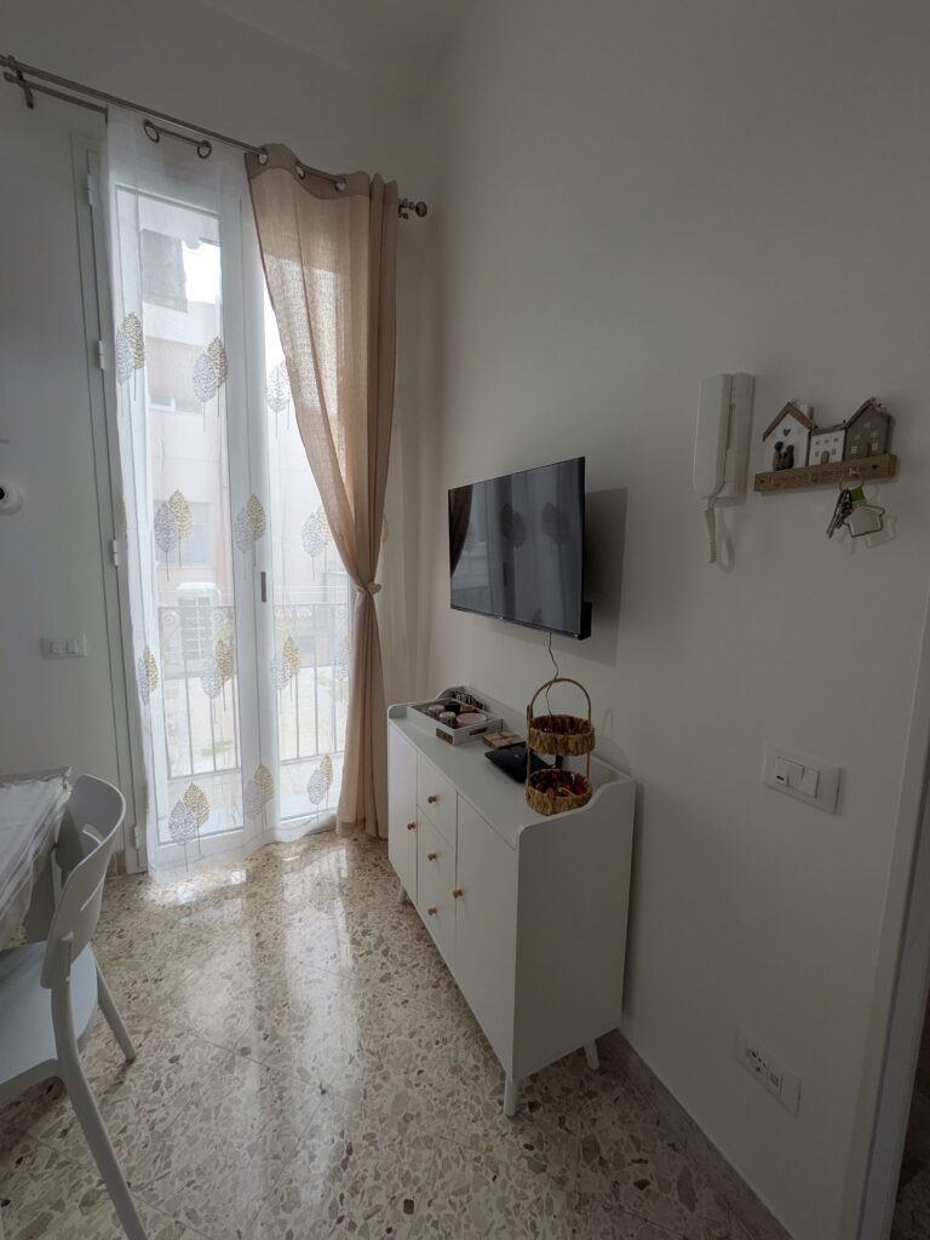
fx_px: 502
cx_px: 465
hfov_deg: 85.7
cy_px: 620
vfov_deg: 102.1
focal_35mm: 14
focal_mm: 1.83
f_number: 2.2
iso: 53
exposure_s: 1/222
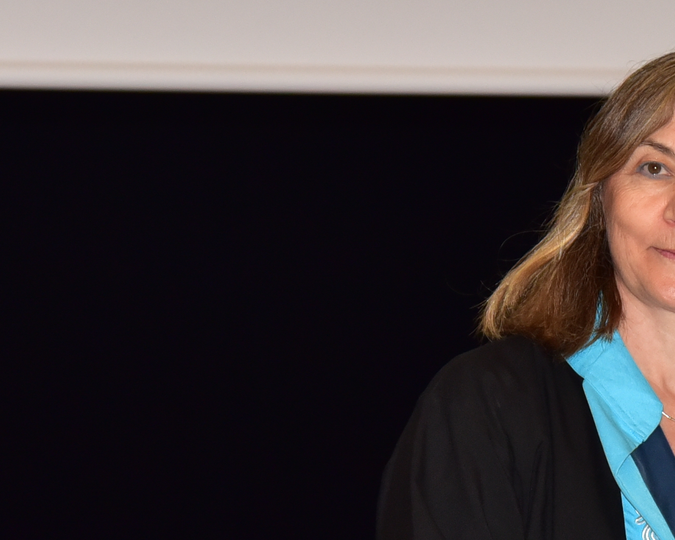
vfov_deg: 5.5
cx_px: 988
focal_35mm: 280
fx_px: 5592
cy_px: 384
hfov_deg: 6.8
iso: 2000
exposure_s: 1/200
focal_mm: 86
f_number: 6.3
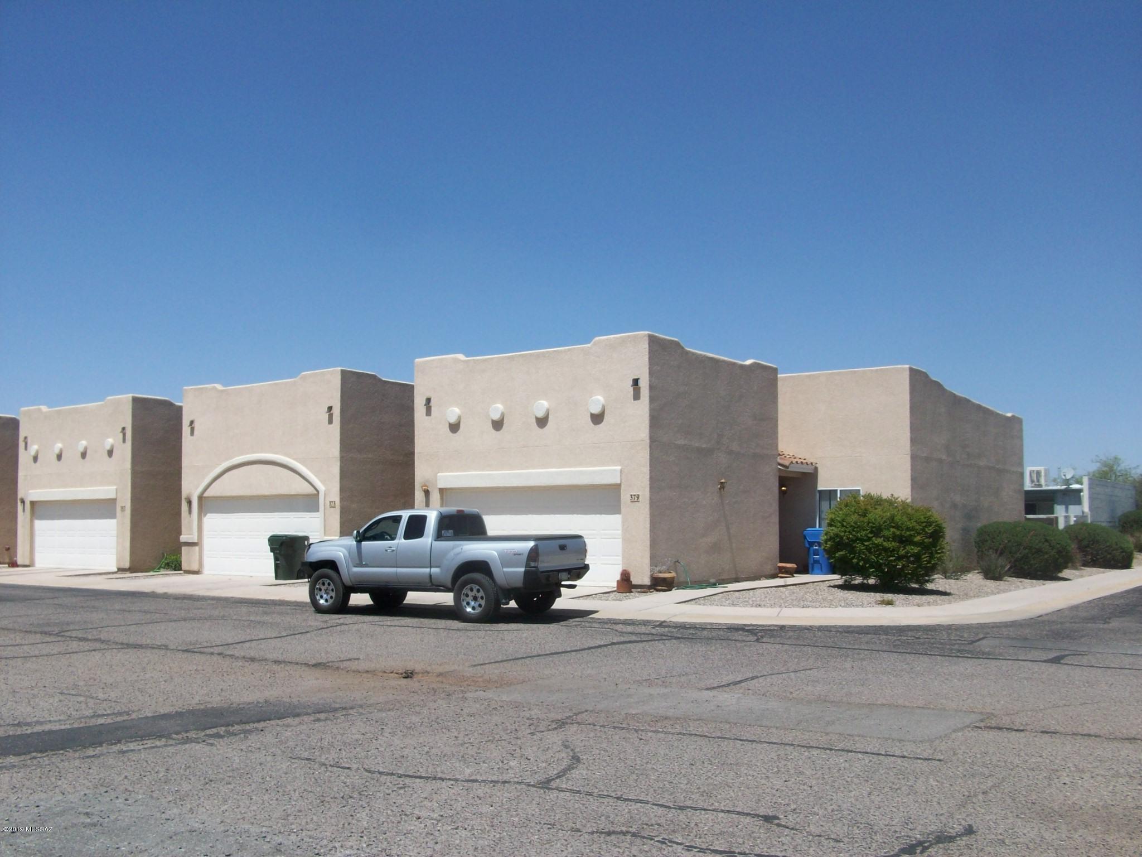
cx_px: 571
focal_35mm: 34
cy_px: 428
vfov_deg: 41.8
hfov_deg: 54.0
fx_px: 1122
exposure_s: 1/469
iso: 64
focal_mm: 5.7
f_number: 5.5
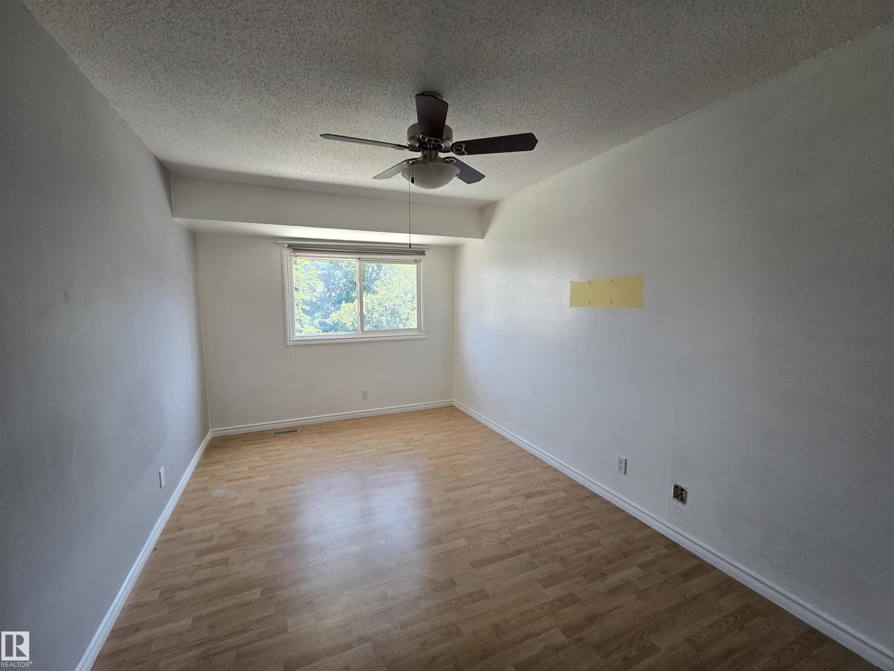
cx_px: 447
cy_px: 336
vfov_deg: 89.9
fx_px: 336
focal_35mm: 13
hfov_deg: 106.2
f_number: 2.2
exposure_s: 1/60
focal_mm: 2.2
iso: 64
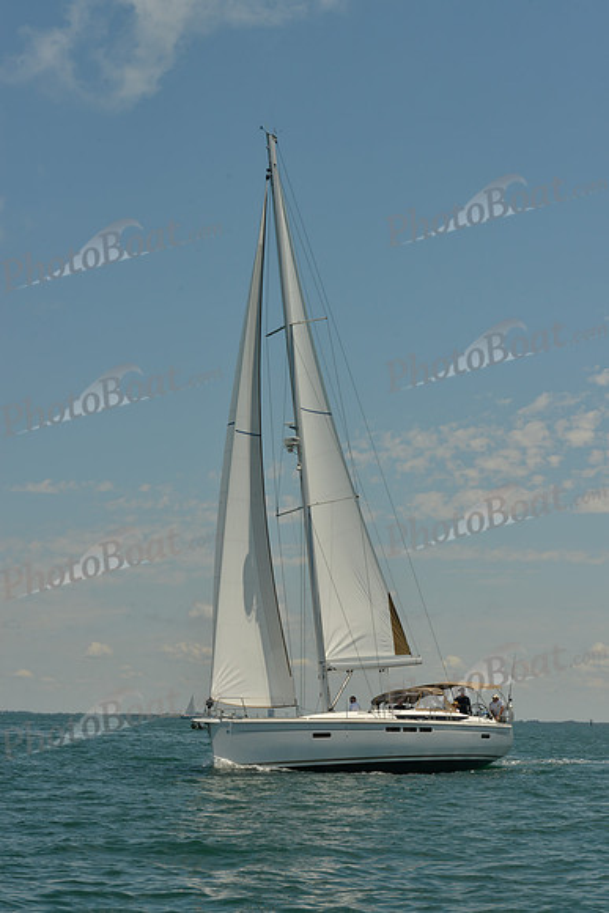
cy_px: 456
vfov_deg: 28.8
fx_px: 1775
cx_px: 304
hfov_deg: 19.5
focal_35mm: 70
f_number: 14
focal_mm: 70
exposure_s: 1/800
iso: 280
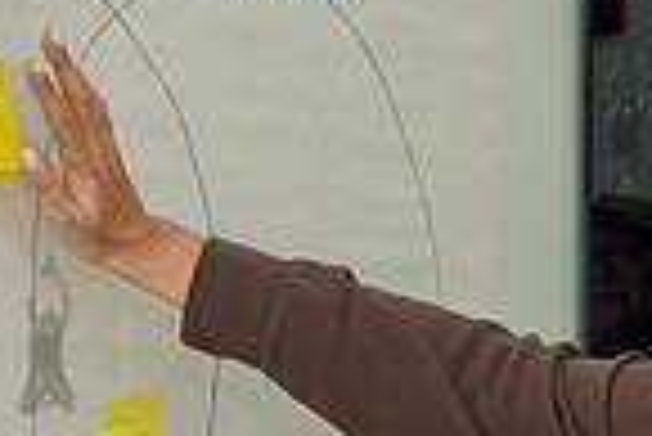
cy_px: 570
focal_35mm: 175
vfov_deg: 7.8
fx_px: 3173
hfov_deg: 11.6
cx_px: 700
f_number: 5.6
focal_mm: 35
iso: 1250
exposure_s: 1/200
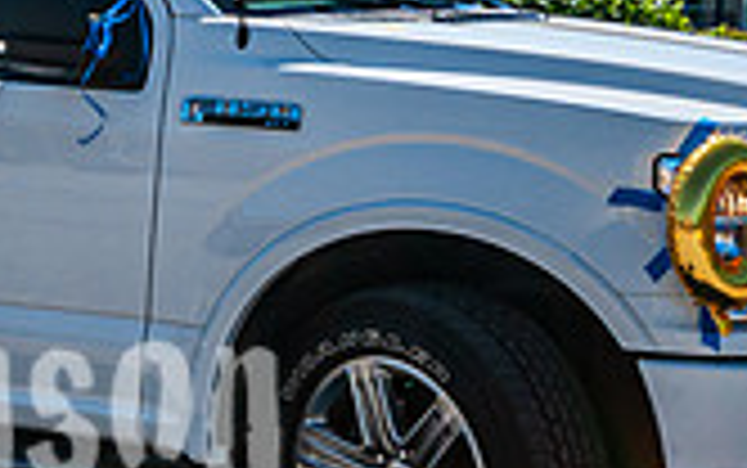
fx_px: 2282
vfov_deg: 11.7
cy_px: 97
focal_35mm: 112
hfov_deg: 18.5
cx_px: 223
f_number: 10
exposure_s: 1/400
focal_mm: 16
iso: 200
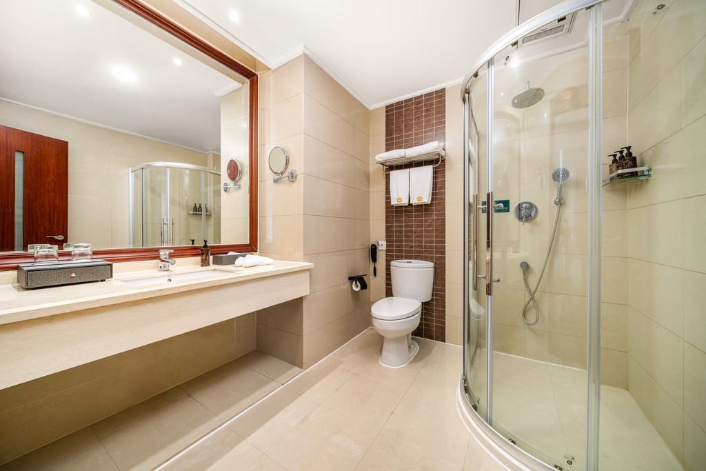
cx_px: 353
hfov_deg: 112.6
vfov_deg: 90.0
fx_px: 235
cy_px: 236
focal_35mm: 12
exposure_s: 1/60
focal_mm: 12
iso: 200
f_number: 9
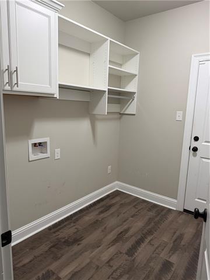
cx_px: 105
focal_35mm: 24
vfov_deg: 71.6
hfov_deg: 56.8
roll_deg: -1.7
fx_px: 194
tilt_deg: -10.2
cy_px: 140
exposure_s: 1/60
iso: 250
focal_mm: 6.76
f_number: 1.78
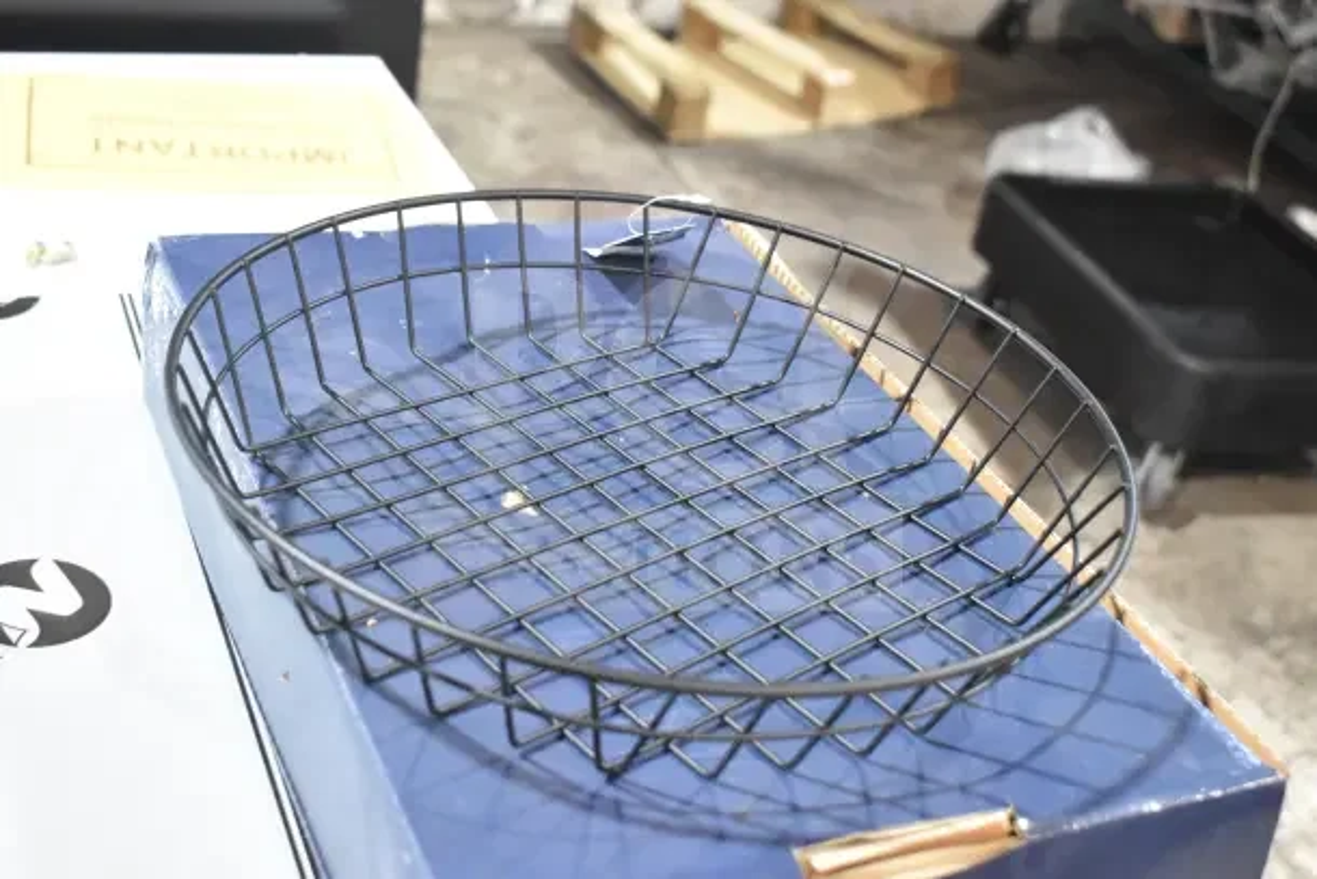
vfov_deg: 28.1
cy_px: 440
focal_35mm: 48
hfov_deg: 41.1
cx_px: 658
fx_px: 1756
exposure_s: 1/160
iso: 6400
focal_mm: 32
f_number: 6.3
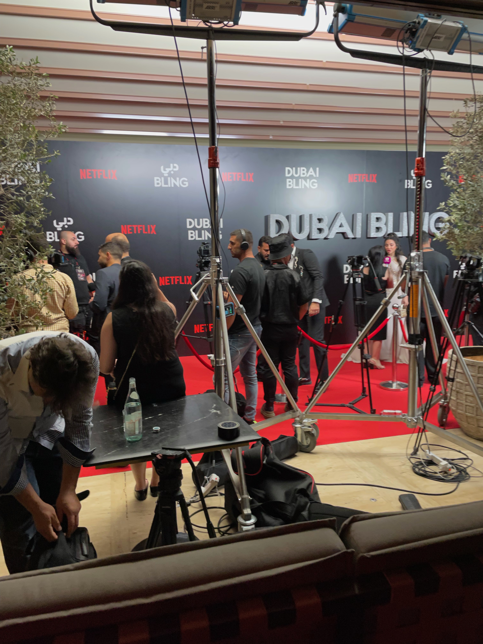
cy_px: 322
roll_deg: -1.6
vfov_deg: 67.3
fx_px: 484
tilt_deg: -9.1
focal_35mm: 26
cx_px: 242
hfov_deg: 53.1
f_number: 1.6
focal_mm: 4.2
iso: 100
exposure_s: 1/50
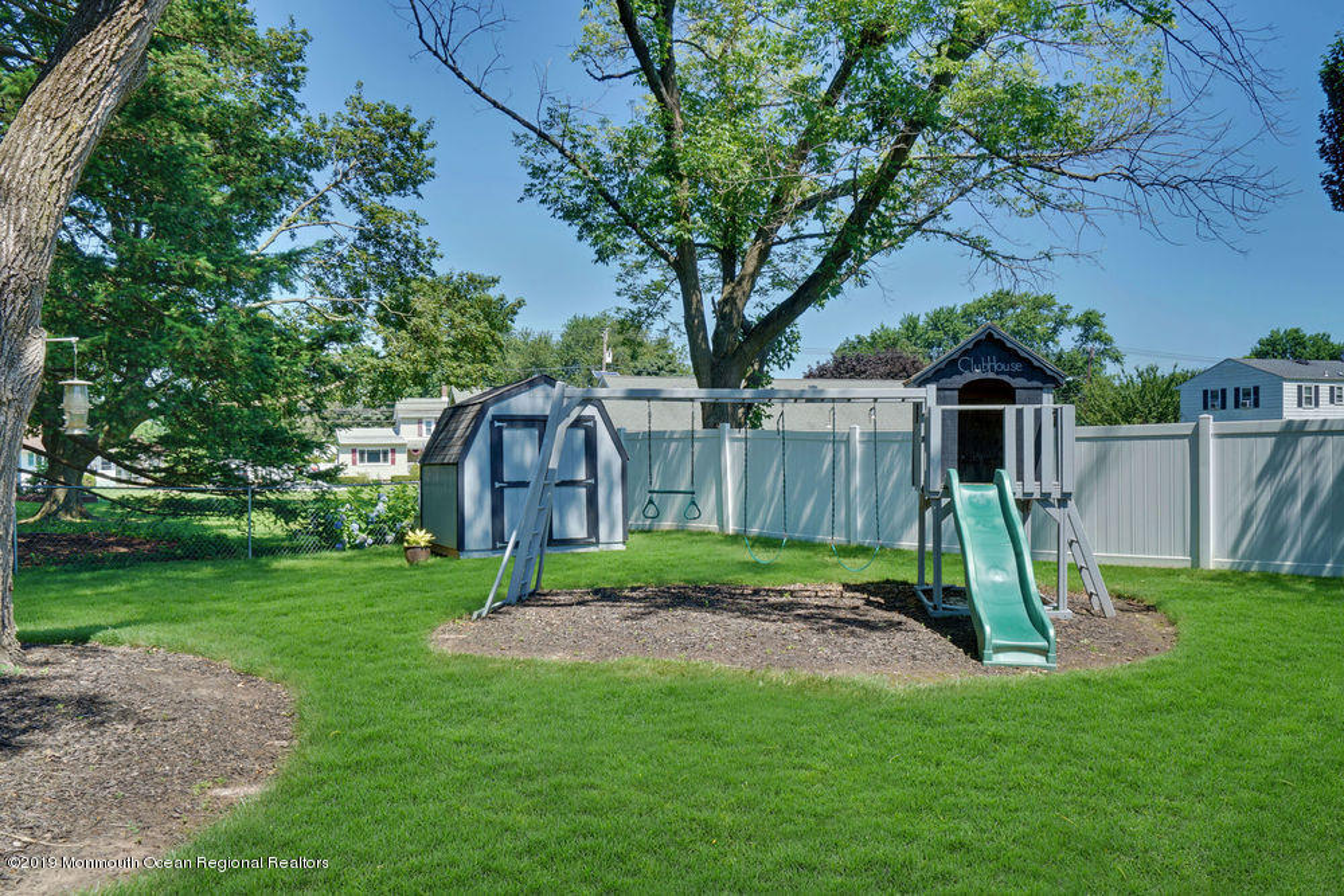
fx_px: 1008
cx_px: 672
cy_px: 448
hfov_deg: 67.4
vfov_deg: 47.9
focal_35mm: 27
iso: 100
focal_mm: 27
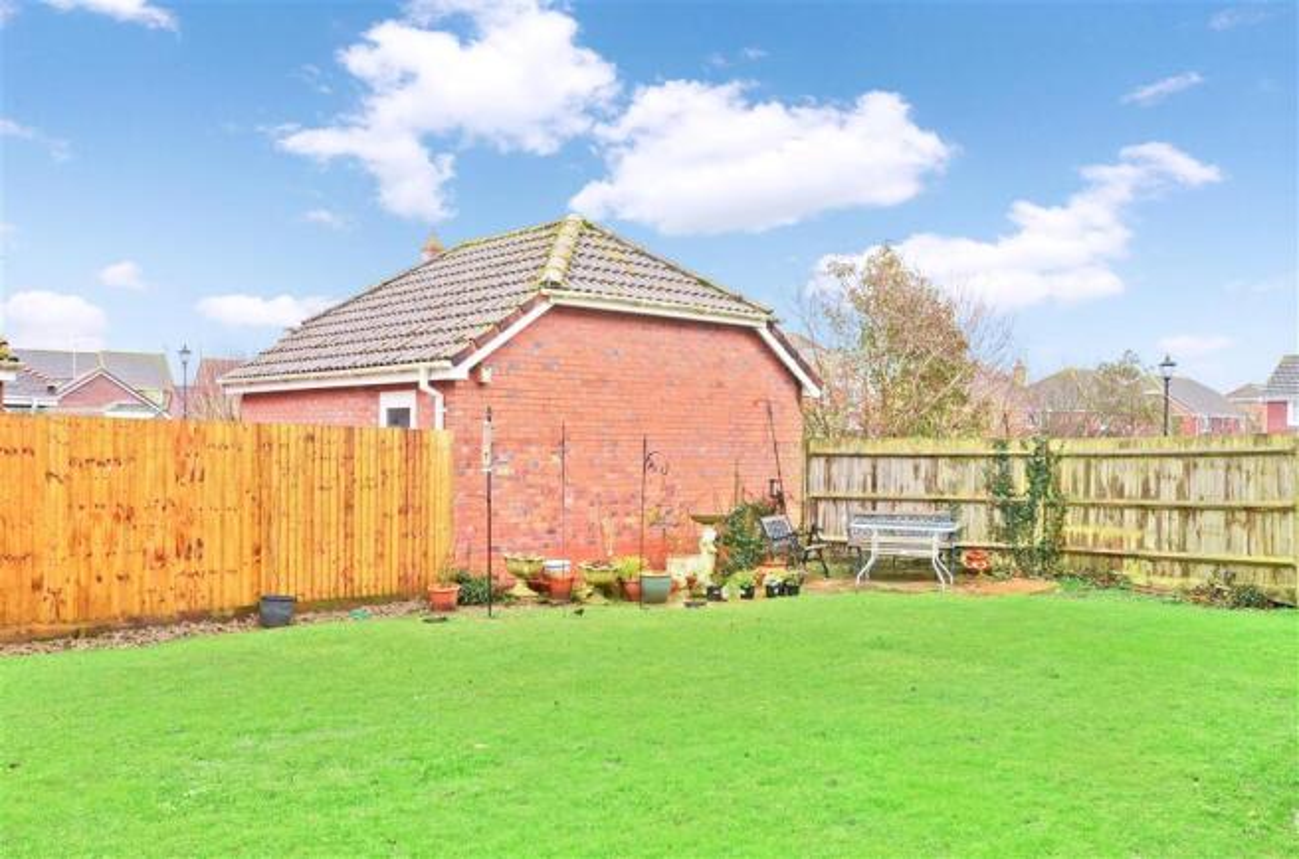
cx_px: 650
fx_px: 1080
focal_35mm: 30
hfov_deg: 62.0
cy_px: 430
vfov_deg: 43.4
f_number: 13
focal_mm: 20
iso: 640
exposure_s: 1/25
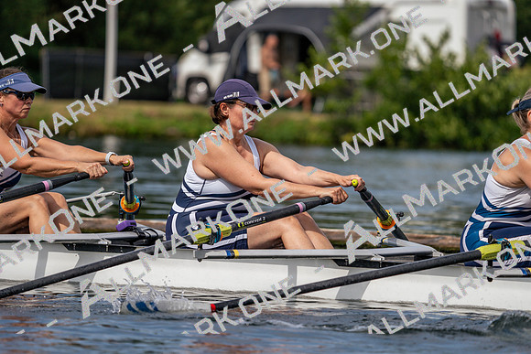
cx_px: 266
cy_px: 177
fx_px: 4898
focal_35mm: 332
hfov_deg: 6.2
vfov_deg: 4.1
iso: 200
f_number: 6.3
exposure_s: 1/1600
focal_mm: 332
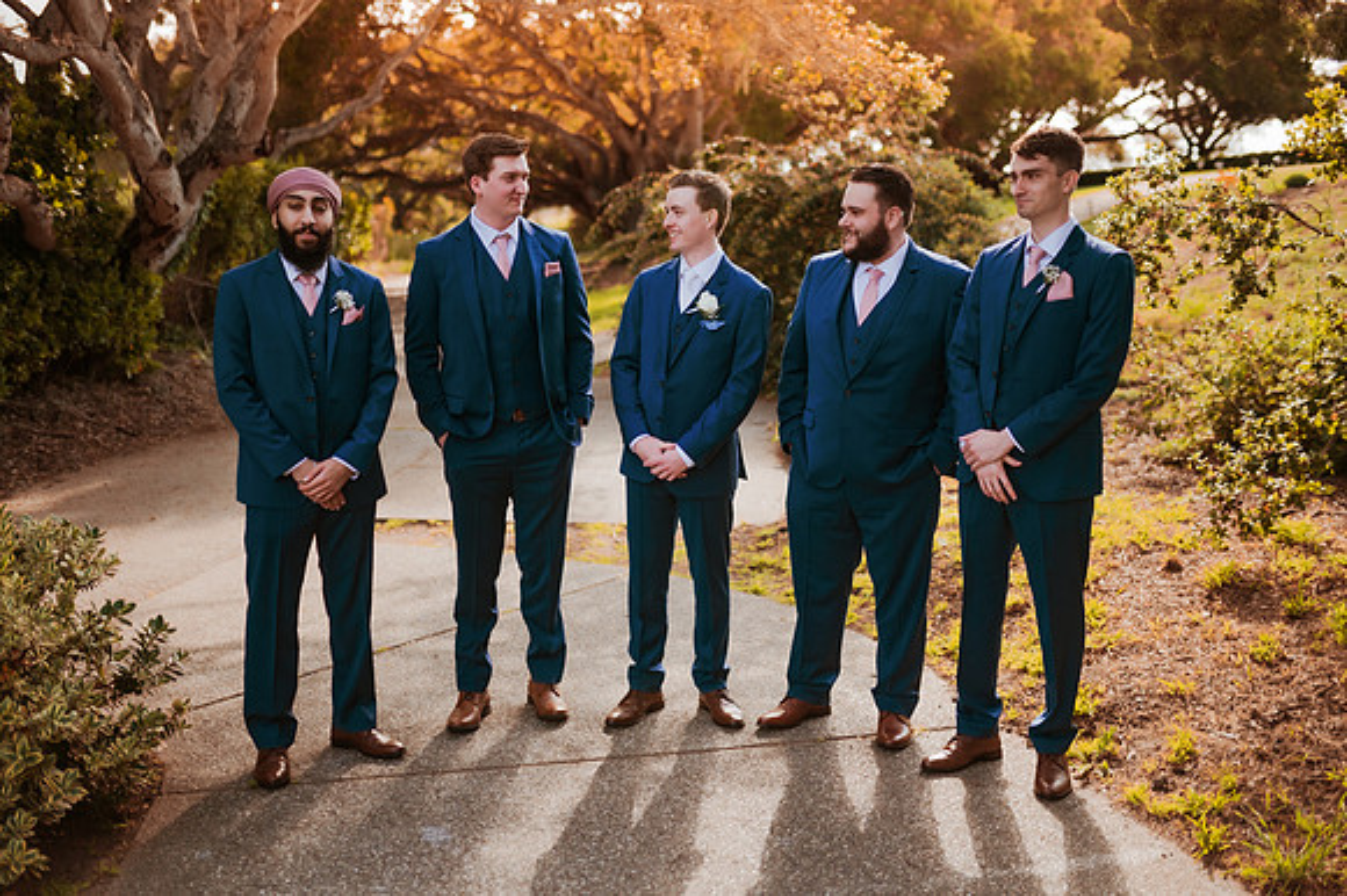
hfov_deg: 54.5
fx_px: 1309
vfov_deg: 37.8
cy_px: 448
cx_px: 674
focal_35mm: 35
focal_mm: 35
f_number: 1.4
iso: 320
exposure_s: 1/5000
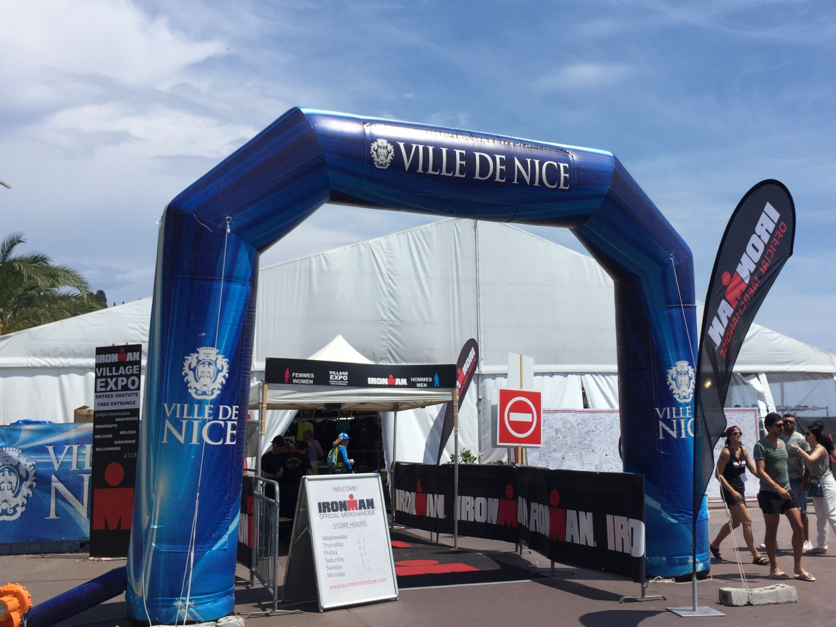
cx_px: 494
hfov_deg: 48.7
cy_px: 270
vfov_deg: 37.7
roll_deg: +0.4
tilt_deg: +10.0
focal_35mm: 38
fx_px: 918
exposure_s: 1/3597
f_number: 2.2
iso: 32
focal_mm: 4.15
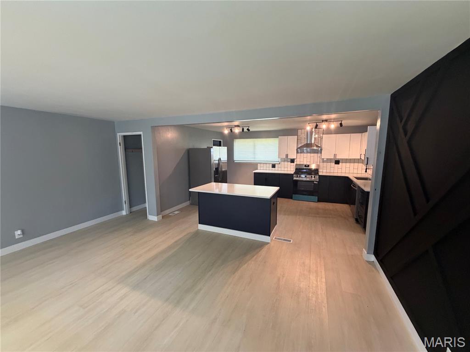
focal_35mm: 14
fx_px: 190
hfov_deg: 102.1
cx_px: 235
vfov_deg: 85.7
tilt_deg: -7.5
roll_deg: +1.0
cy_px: 176
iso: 400
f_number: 2.2
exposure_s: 1/60
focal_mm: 2.22
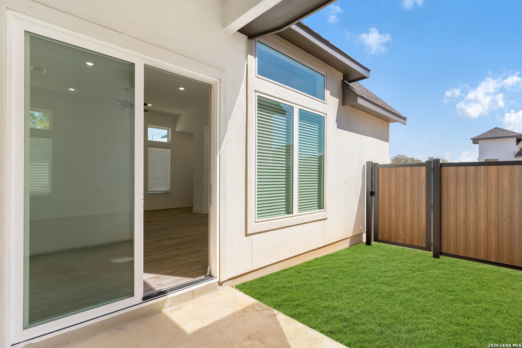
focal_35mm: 17
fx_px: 246
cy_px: 174
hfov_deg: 93.3
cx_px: 261
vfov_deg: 70.4
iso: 100
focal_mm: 17
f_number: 9
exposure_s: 1/60
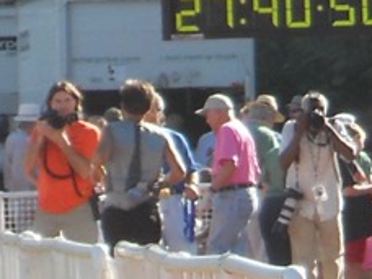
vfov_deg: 2.0
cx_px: 558
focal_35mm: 758
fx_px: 8146
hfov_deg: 2.6
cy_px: 41
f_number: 5.9
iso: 80
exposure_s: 1/160
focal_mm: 19.6
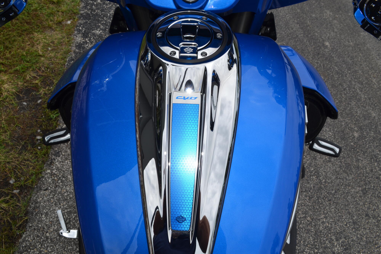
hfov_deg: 61.9
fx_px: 317
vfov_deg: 43.6
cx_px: 190
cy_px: 127
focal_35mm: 30
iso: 100
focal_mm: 20
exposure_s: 1/200
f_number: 10
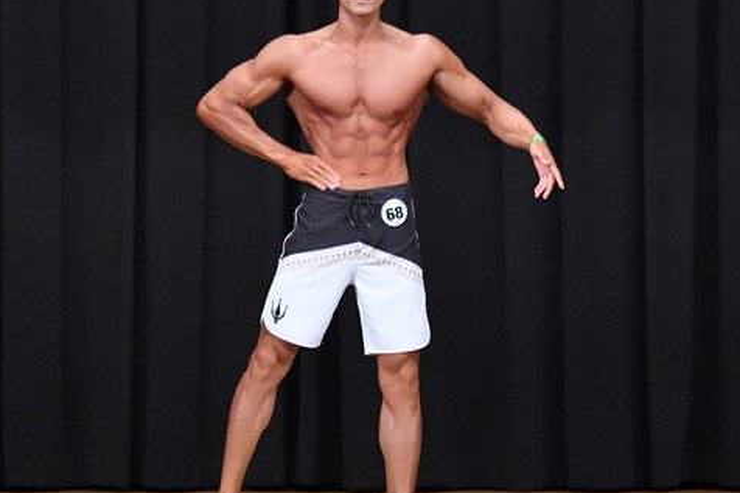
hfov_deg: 6.3
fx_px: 6760
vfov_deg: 4.2
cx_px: 301
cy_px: 258
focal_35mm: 329
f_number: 5.6
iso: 8000
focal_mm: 135
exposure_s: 1/400
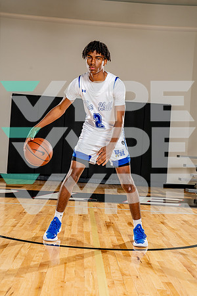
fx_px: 419
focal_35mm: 51
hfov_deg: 26.5
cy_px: 148
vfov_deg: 38.9
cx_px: 98
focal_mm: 51
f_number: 8
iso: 250
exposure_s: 1/250
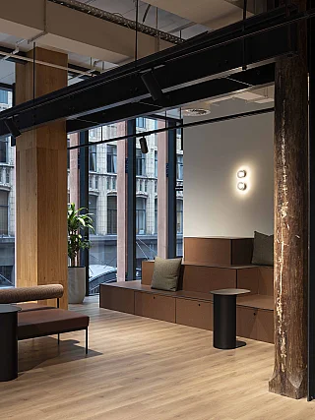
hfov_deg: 35.9
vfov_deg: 46.8
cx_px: 158
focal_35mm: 40
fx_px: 486
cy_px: 210
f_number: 13
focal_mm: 50.8
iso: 100
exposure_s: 3.2
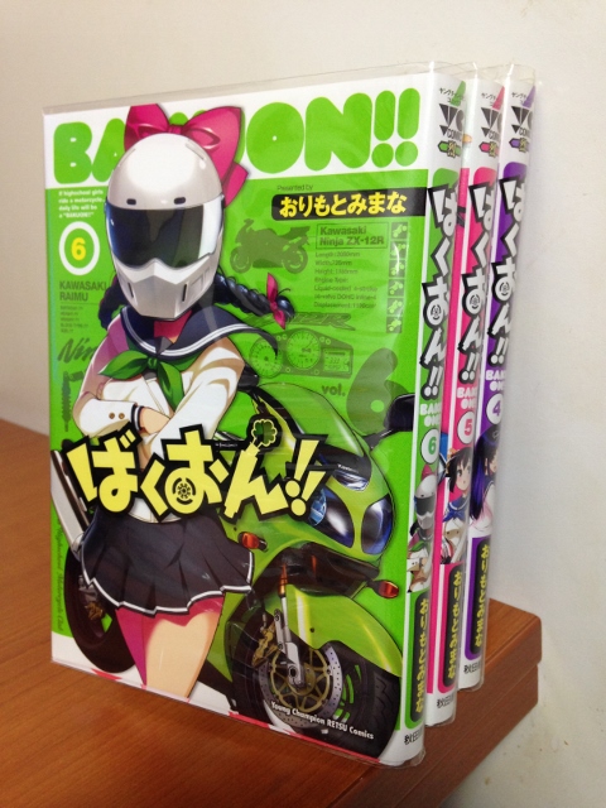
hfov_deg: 42.9
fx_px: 770
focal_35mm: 33
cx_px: 303
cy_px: 404
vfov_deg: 55.4
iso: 125
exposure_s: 1/20
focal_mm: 4.12
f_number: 2.4
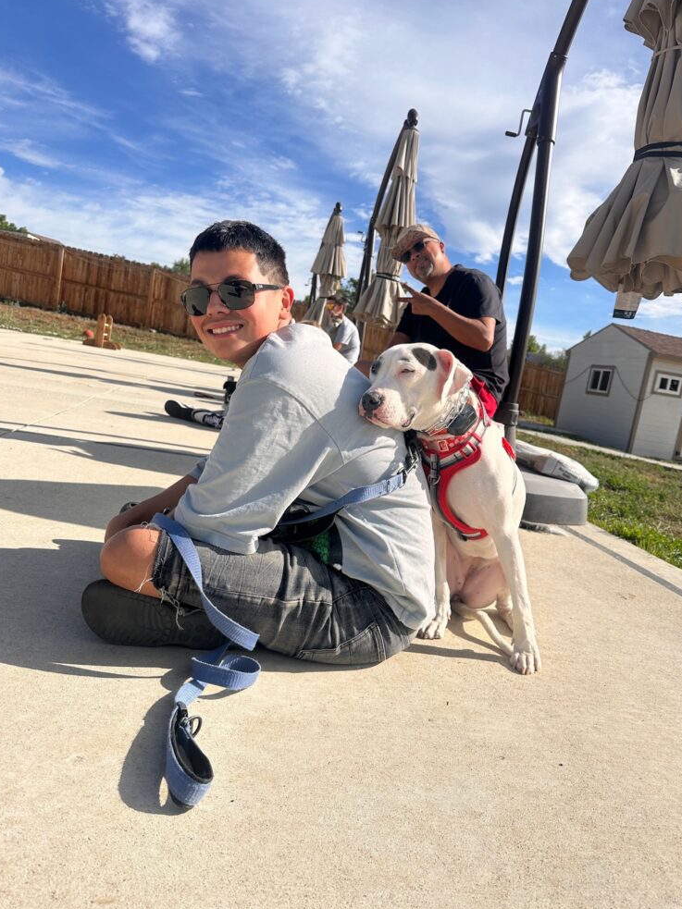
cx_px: 348
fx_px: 657
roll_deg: -9.9
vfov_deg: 69.4
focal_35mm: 25
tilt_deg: -5.8
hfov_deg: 54.9
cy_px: 446
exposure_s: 1/6623
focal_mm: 6.86
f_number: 1.78
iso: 80
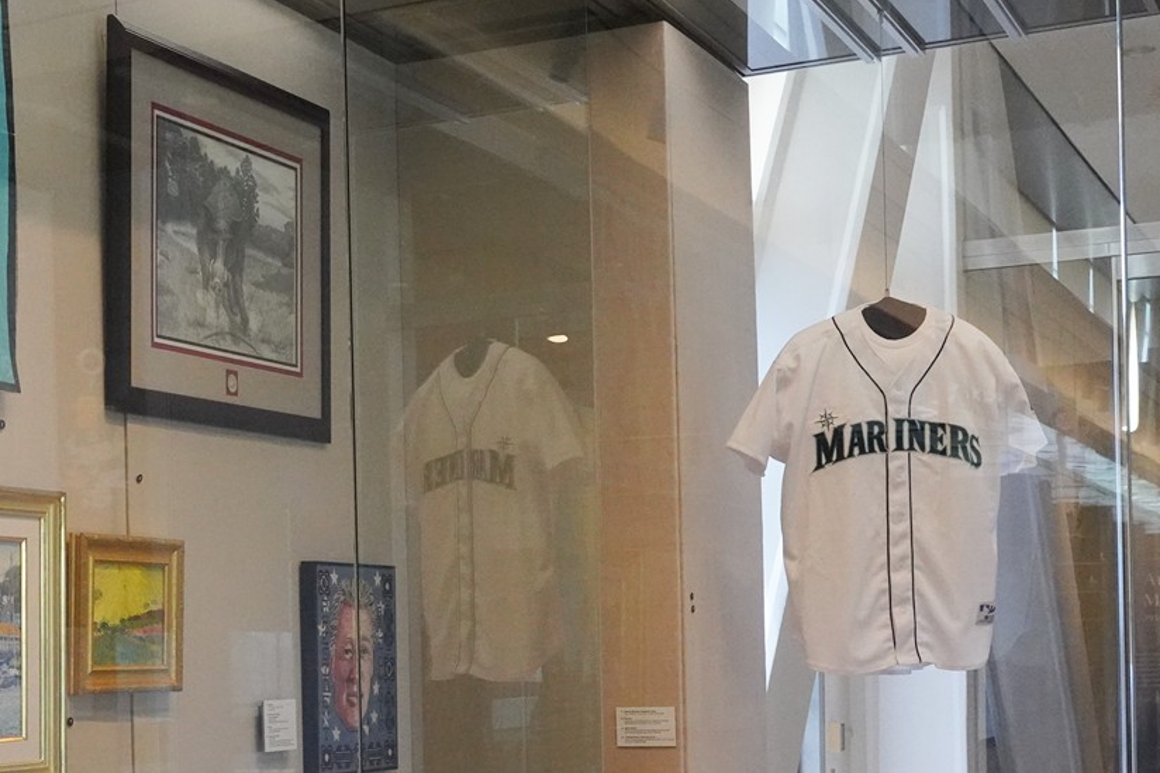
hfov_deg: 29.1
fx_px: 2191
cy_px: 677
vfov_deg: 19.7
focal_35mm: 68
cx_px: 270
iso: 6400
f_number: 14
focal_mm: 28
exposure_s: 1/100
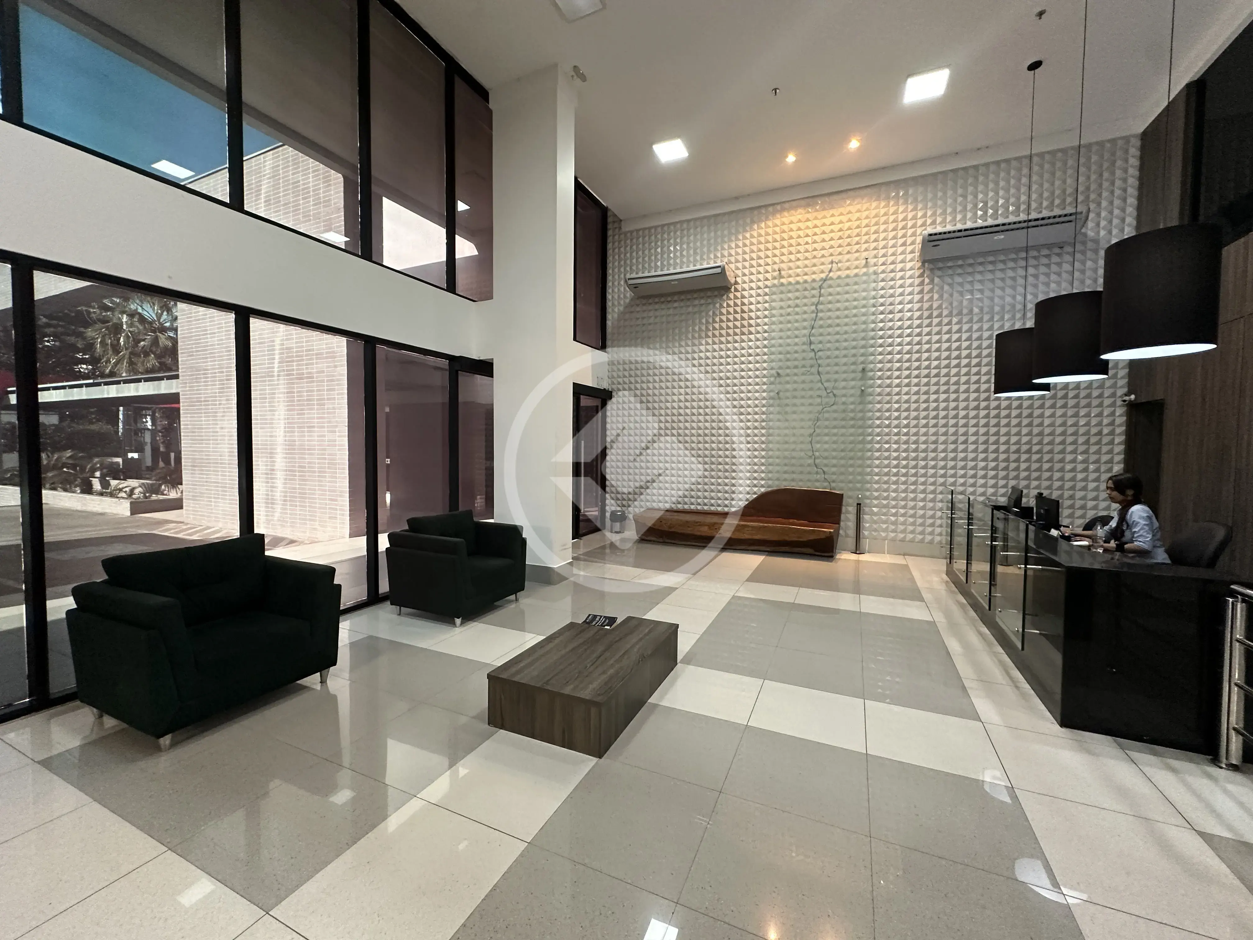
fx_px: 507
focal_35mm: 14
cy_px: 470
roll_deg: -1.1
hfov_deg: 102.1
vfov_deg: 85.7
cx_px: 626
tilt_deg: -2.0
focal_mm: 2.22
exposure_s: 1/60
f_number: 2.2
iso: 320
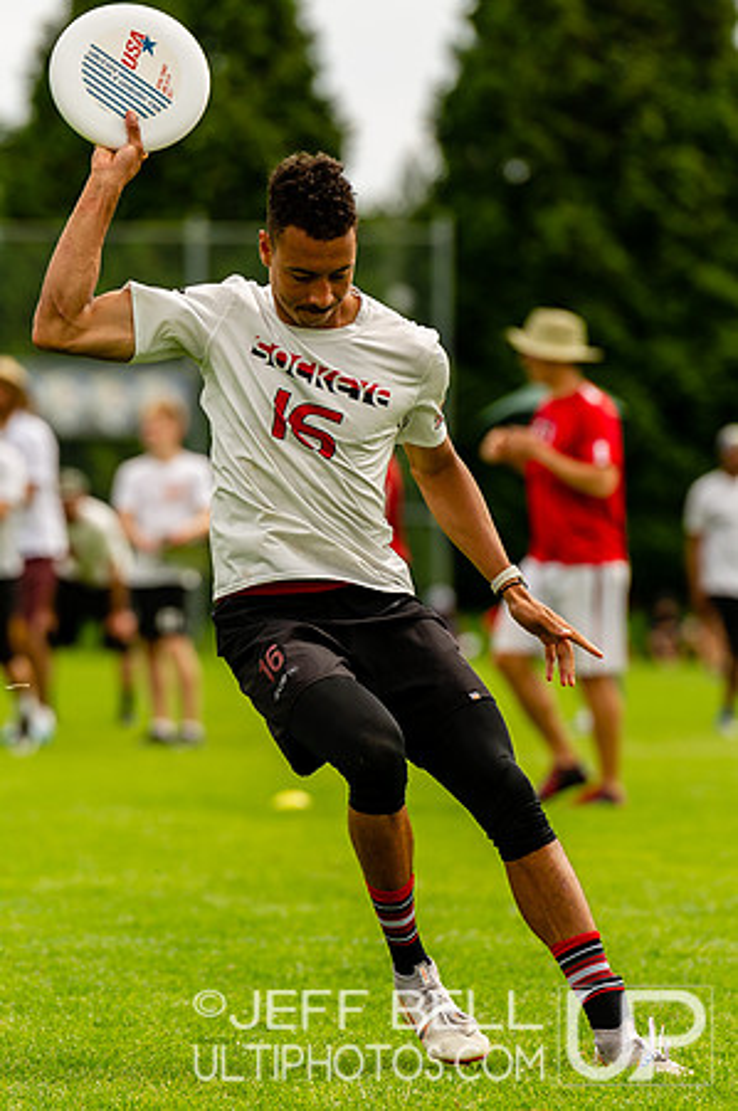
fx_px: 9256
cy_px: 556
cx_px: 369
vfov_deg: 6.9
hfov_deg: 4.6
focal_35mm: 300
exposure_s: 1/1250
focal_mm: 200
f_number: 4
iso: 200
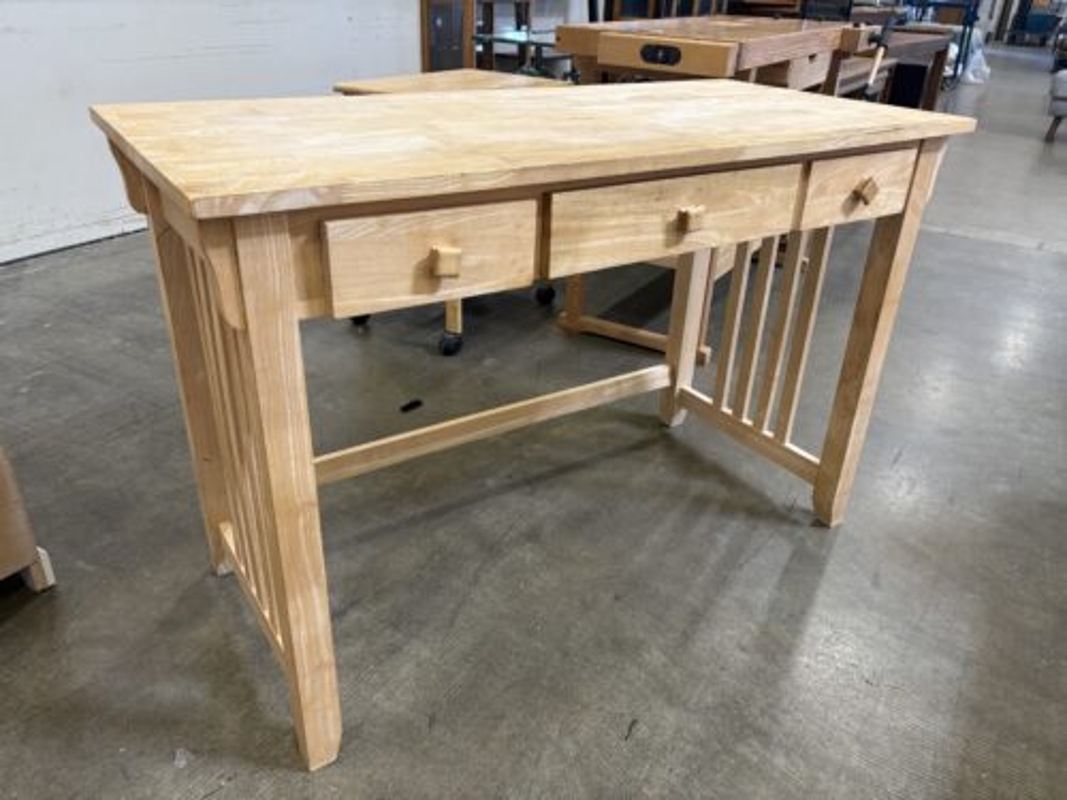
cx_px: 534
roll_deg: -2.5
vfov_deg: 53.1
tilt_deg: -27.4
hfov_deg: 67.3
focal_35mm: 26
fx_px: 801
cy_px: 400
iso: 160
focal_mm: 5.96
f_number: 1.6
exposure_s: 1/60
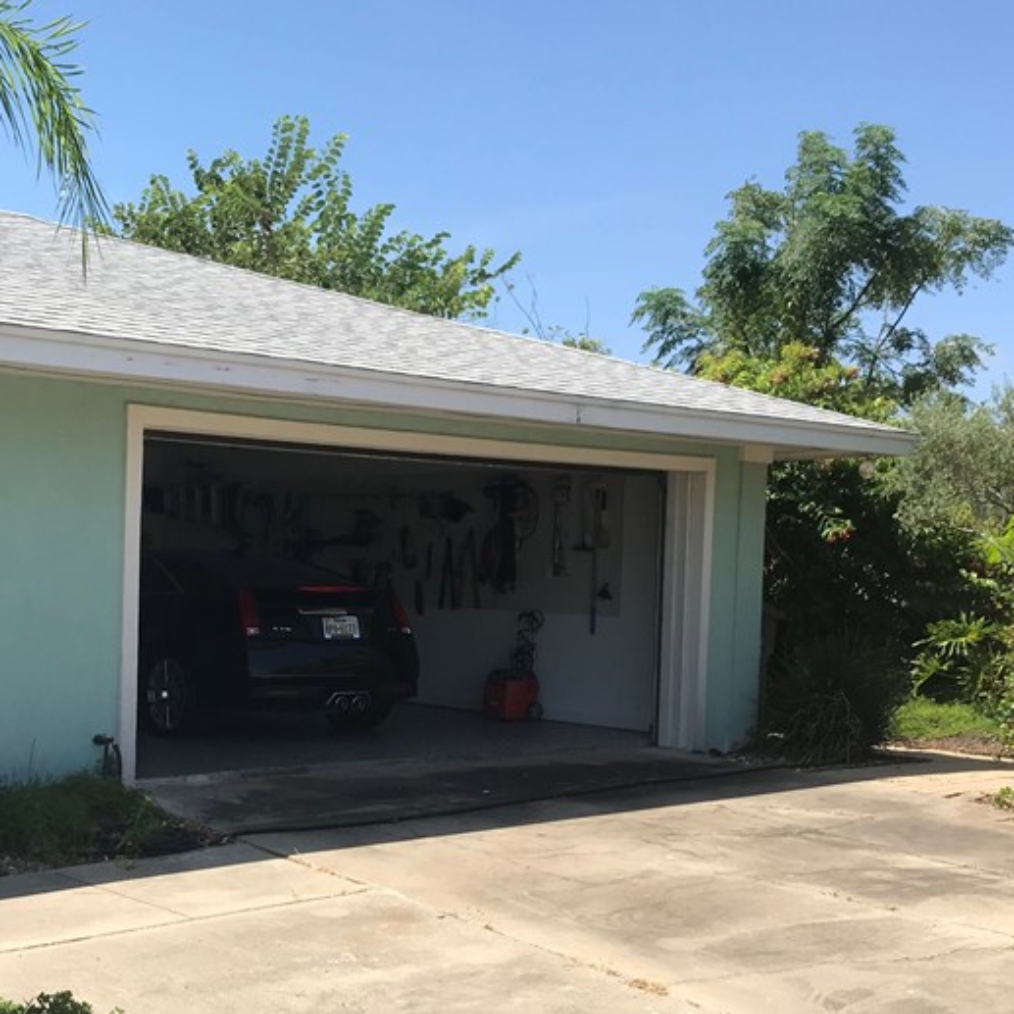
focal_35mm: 49
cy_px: 641
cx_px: 310
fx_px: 1624
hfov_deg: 34.2
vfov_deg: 34.5
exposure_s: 1/1808
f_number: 1.8
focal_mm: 3.99
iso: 20
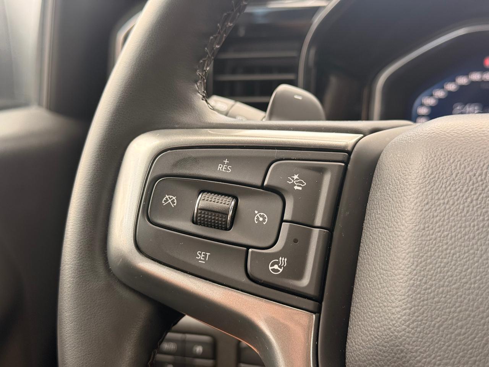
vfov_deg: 30.3
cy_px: 184
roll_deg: +1.0
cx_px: 244
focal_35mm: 48
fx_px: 678
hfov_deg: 39.7
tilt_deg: -11.2
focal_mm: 6.76
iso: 100
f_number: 1.78
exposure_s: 1/233
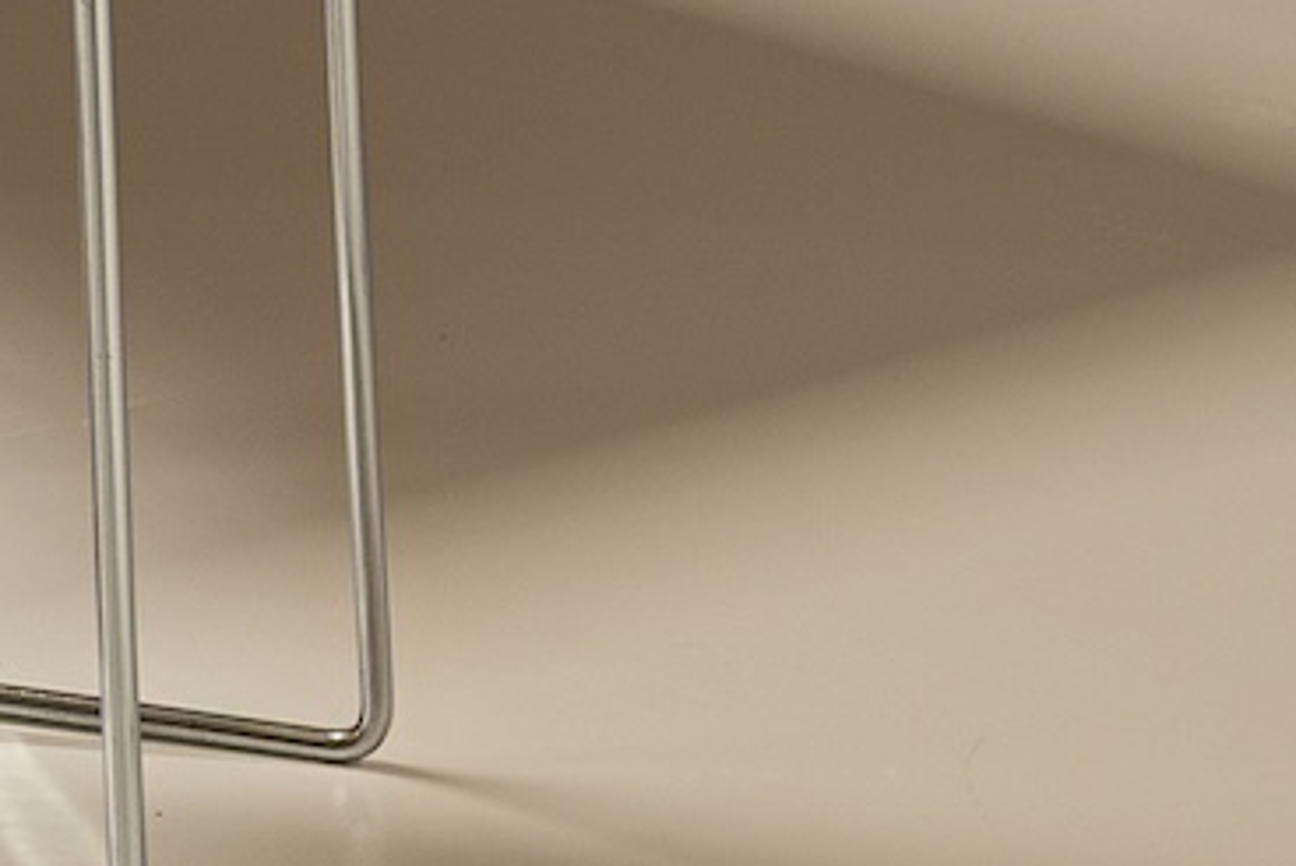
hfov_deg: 6.7
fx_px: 10340
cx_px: -2007
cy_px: -940
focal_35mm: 287
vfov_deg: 4.7
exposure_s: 1/2.5
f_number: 6.3
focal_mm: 44
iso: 200
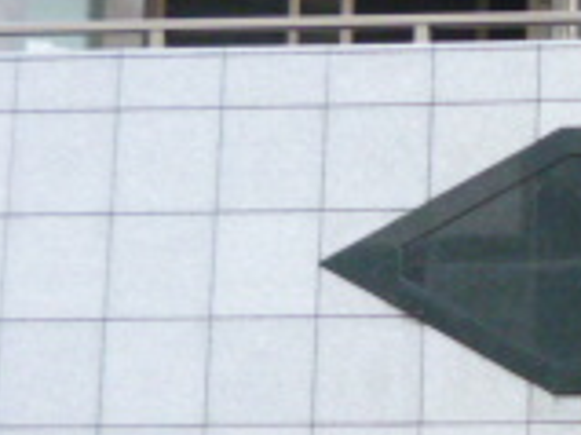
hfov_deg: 15.5
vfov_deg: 12.9
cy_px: 435
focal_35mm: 113
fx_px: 1895
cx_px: 979
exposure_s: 1/60
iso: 320
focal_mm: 5
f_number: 3.1
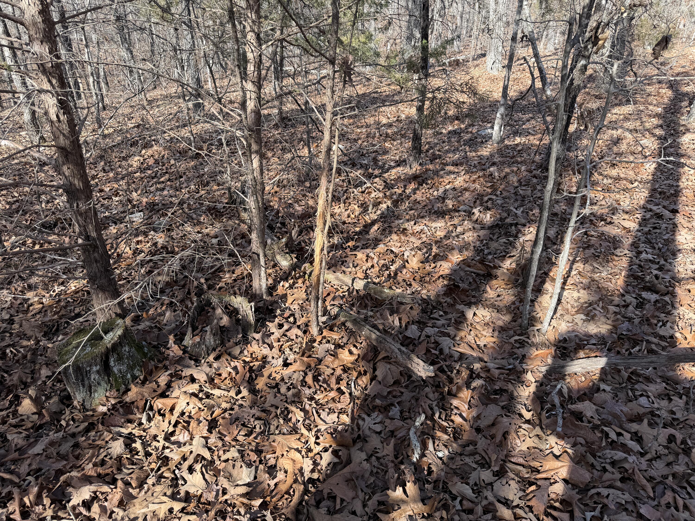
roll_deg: -2.1
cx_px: 348
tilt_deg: -26.4
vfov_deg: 56.8
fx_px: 482
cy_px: 260
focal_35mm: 24
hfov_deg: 71.6
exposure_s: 1/728
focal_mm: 6.76
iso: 80
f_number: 1.78
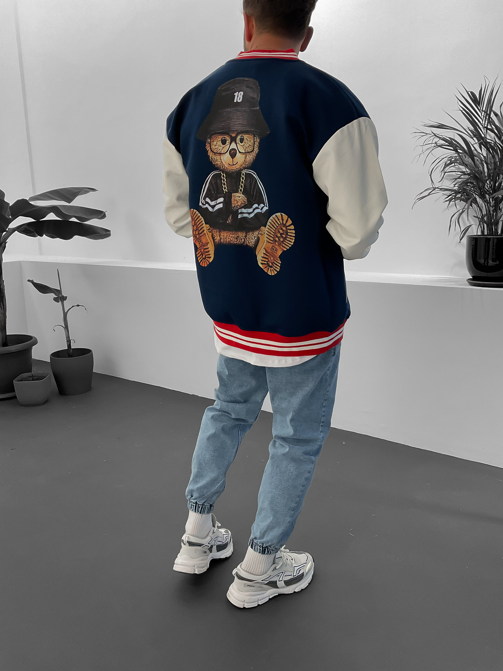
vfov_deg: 61.7
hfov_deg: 48.2
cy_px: 336
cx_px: 252
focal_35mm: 29
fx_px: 562
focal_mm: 3
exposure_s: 1/100
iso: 50
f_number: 1.8
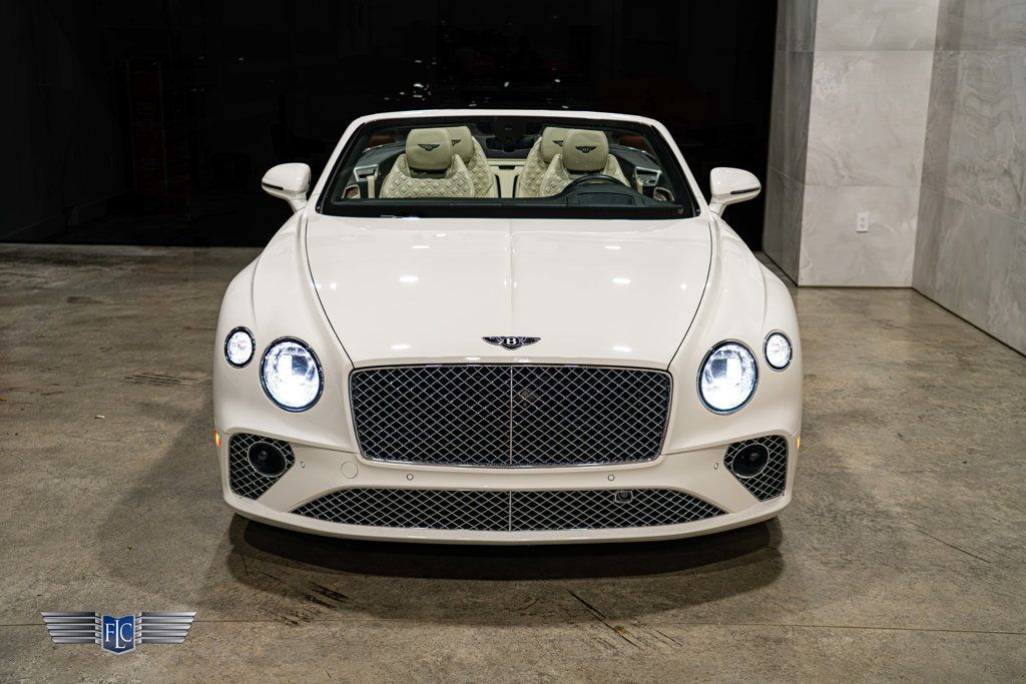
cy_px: 342
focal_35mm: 44
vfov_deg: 30.5
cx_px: 513
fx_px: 1254
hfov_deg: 44.5
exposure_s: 1/125
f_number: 4
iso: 1250
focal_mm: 44
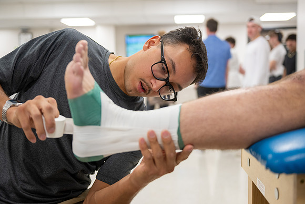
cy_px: 102
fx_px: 339
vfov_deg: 33.4
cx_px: 152
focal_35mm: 40
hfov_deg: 48.4
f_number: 2.8
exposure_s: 1/200
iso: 800
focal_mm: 40
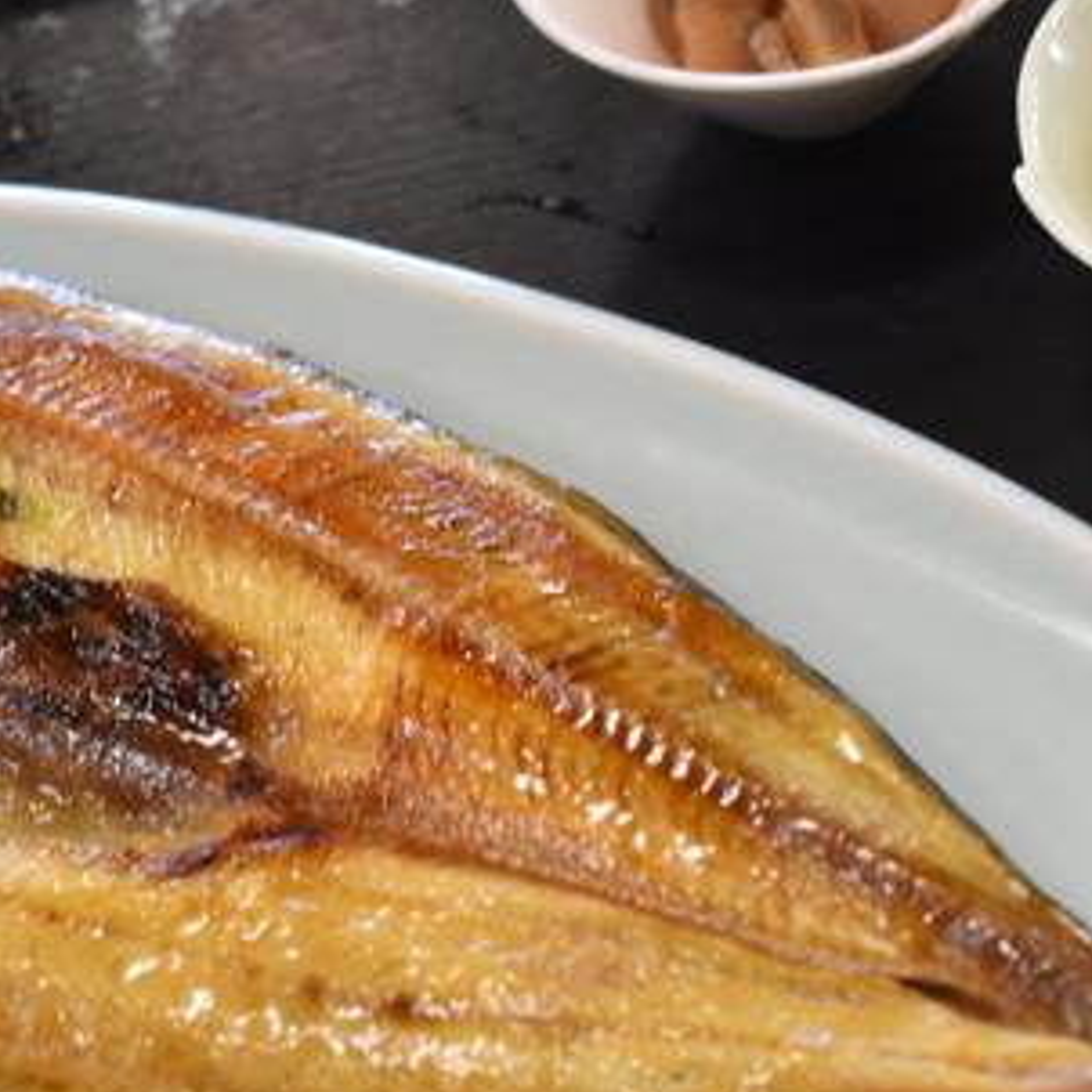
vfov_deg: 16.1
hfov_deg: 16.1
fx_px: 3855
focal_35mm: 108
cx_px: 344
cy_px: 727
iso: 640
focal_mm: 40
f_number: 4
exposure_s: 1/60
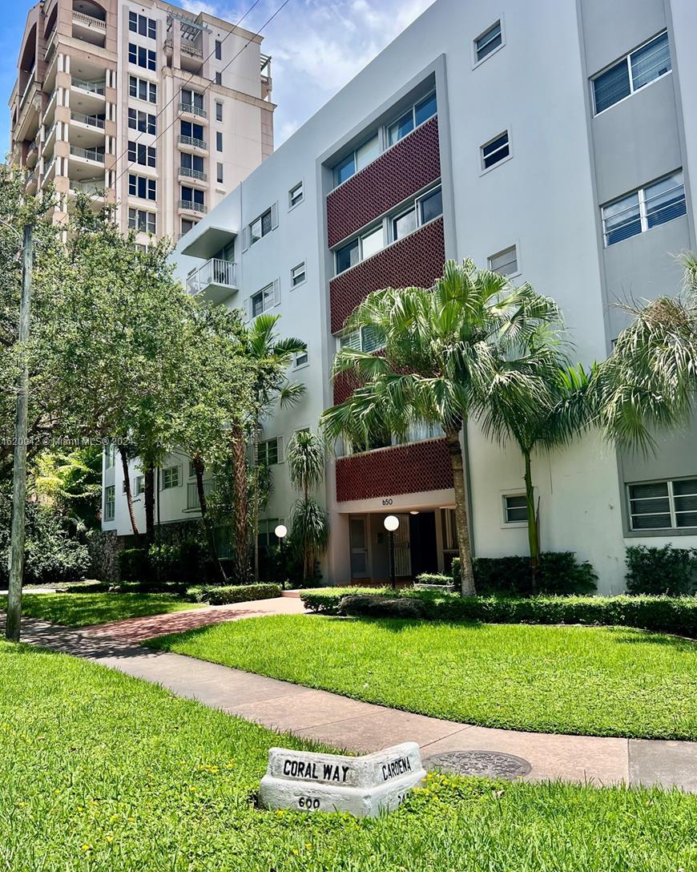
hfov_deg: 51.5
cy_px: 442
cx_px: 348
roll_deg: +1.7
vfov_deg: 62.2
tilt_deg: +8.6
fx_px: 722
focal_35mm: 28
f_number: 1.5
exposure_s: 1/2994
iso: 50
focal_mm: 5.7
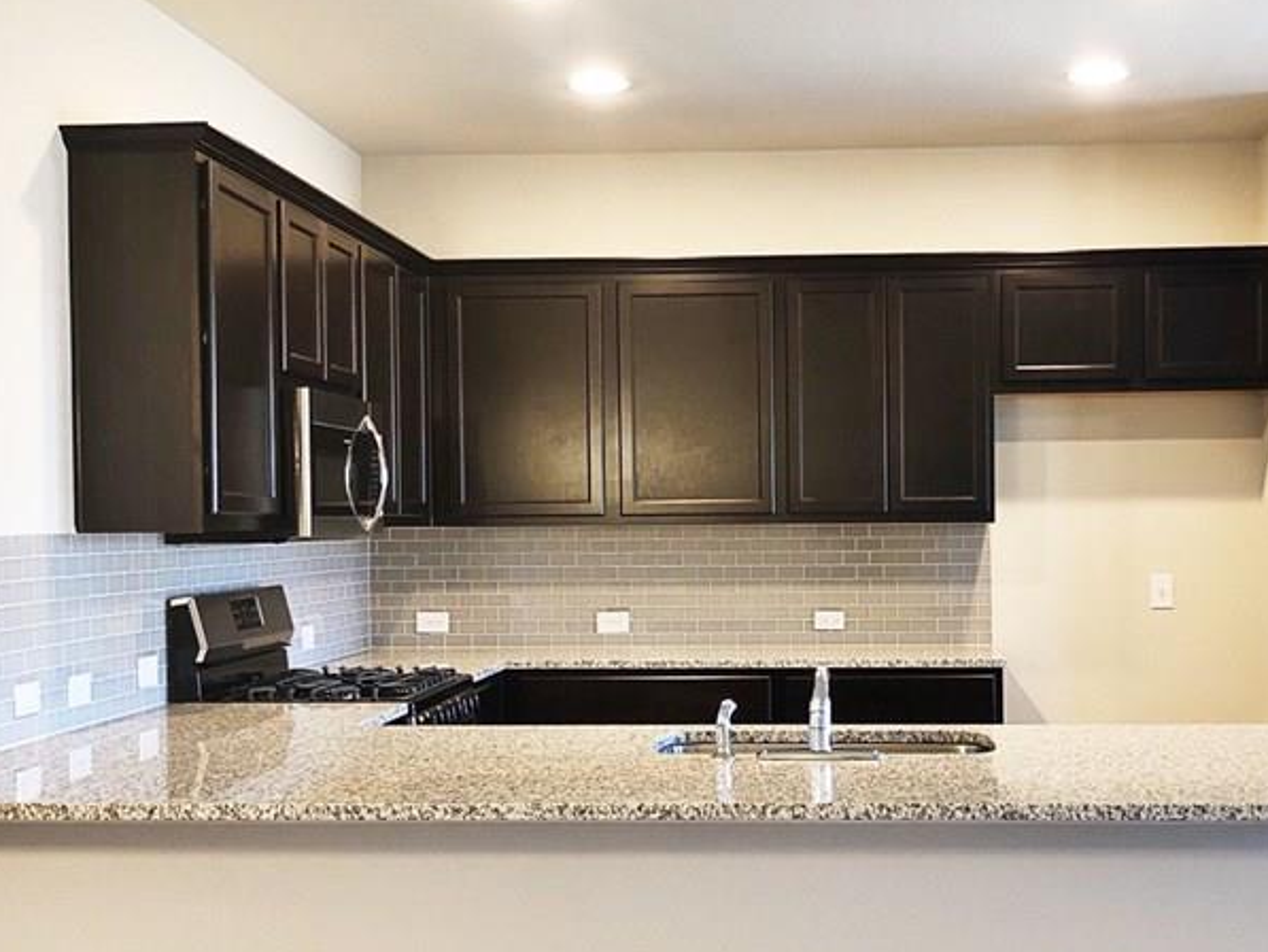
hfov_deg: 39.5
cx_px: 769
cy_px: 565
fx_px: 1759
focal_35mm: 48
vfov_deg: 30.2
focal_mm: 4
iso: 40
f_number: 1.8
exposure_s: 1/15
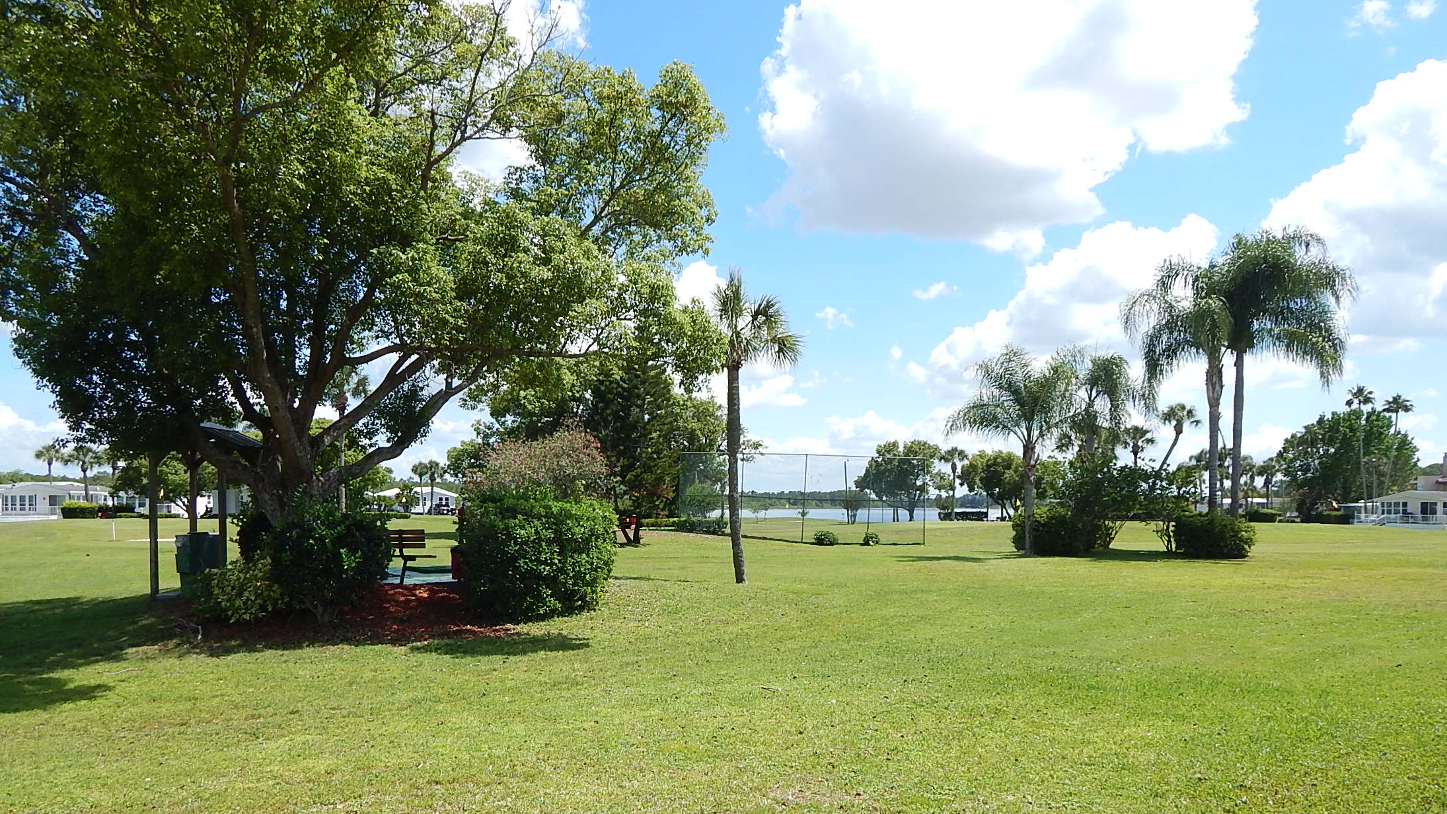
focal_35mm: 26
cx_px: 715
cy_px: 531
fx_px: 998
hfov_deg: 71.9
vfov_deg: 43.9
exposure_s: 1/1250
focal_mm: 4
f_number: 3
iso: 125
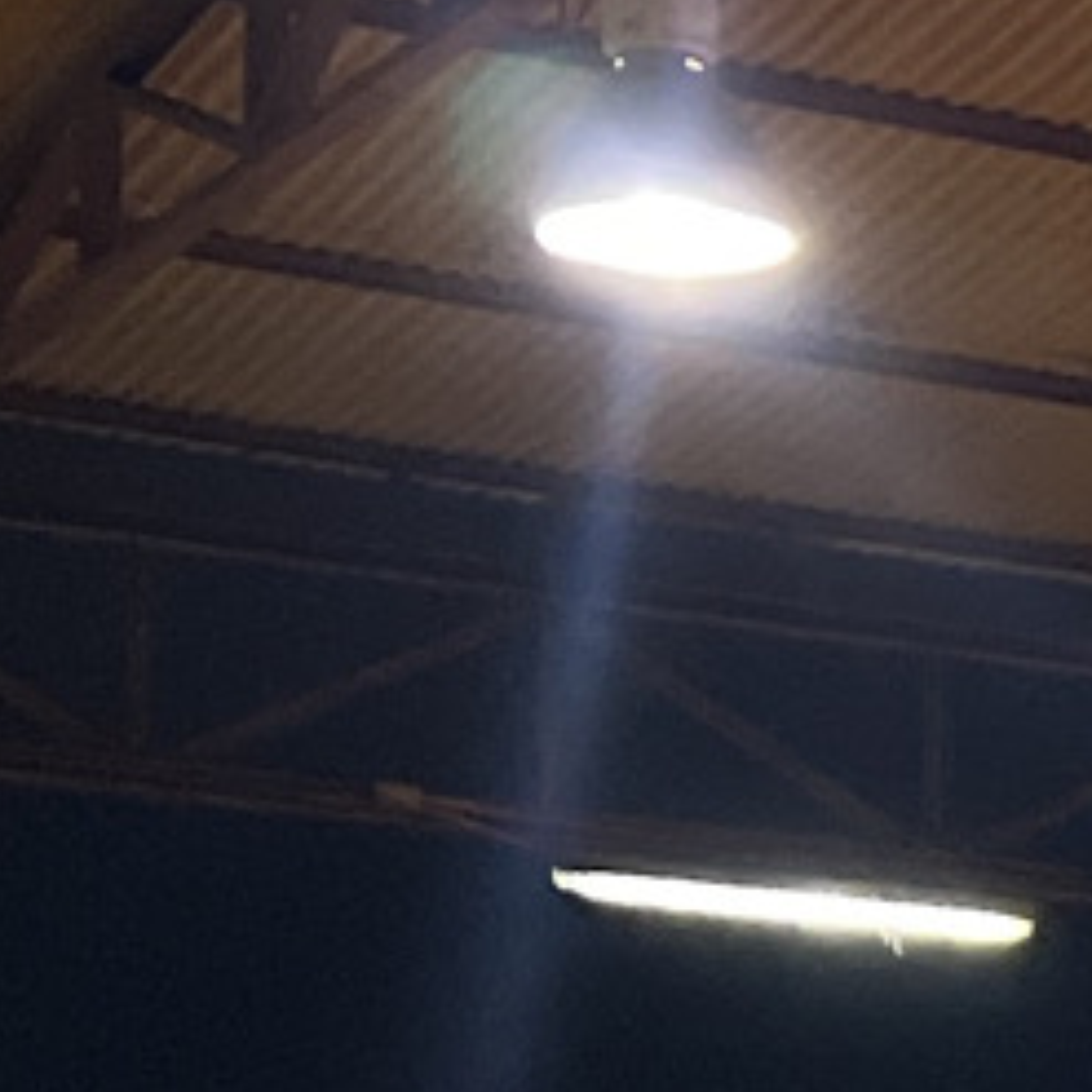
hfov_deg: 8.3
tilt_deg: +1.0
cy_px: 1777
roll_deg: -0.4
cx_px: 2971
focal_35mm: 186
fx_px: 6638
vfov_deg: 9.1
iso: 400
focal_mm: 5.7
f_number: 1.5
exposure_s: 1/33
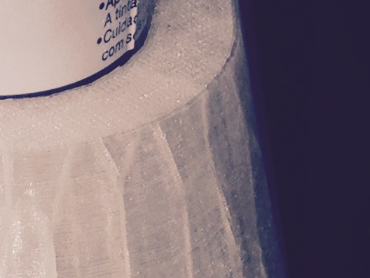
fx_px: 2180
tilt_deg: -28.1
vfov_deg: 7.1
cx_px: -261
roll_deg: +1.2
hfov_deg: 9.3
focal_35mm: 204
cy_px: -196
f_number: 2.4
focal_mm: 4.12
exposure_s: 1/330
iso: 50
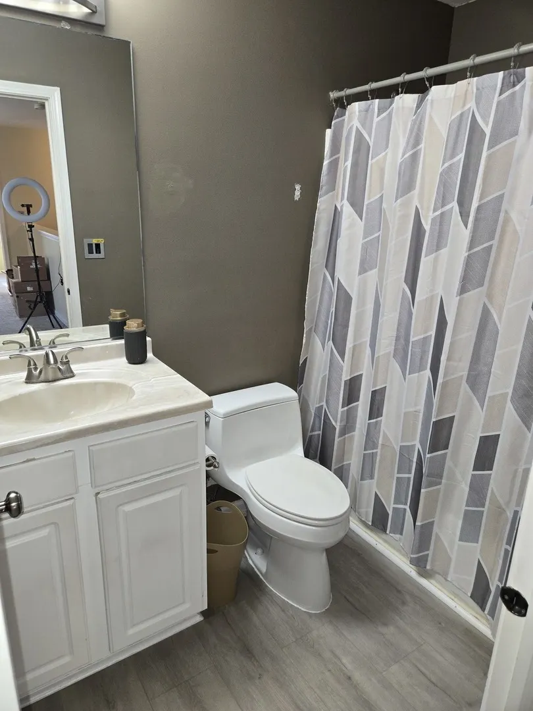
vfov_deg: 73.9
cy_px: 356
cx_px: 266
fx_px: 472
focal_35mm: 23
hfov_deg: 58.9
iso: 100
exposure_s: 1/40
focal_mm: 5.4
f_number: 1.8
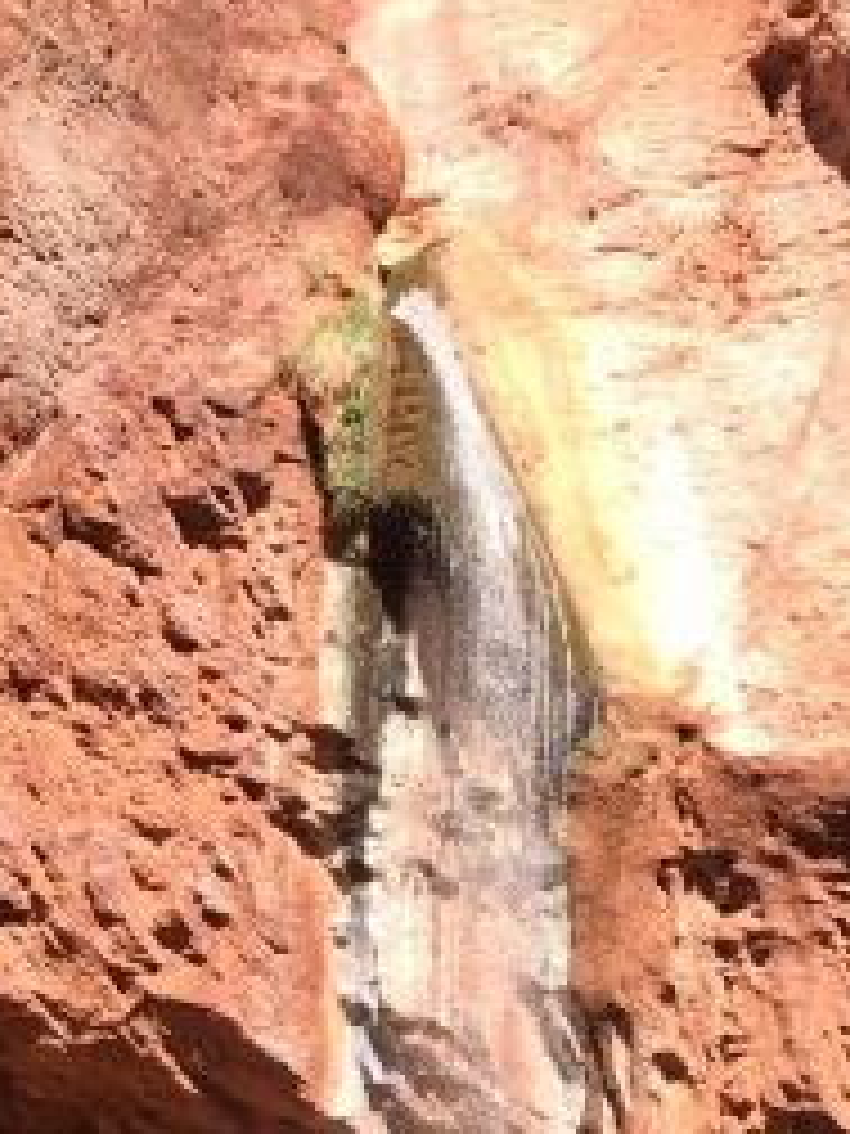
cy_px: 1397
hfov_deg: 15.1
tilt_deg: +10.7
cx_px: 531
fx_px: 3209
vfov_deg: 18.8
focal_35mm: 98
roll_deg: +1.8
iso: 32
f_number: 2.2
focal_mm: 4.15
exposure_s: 1/1026
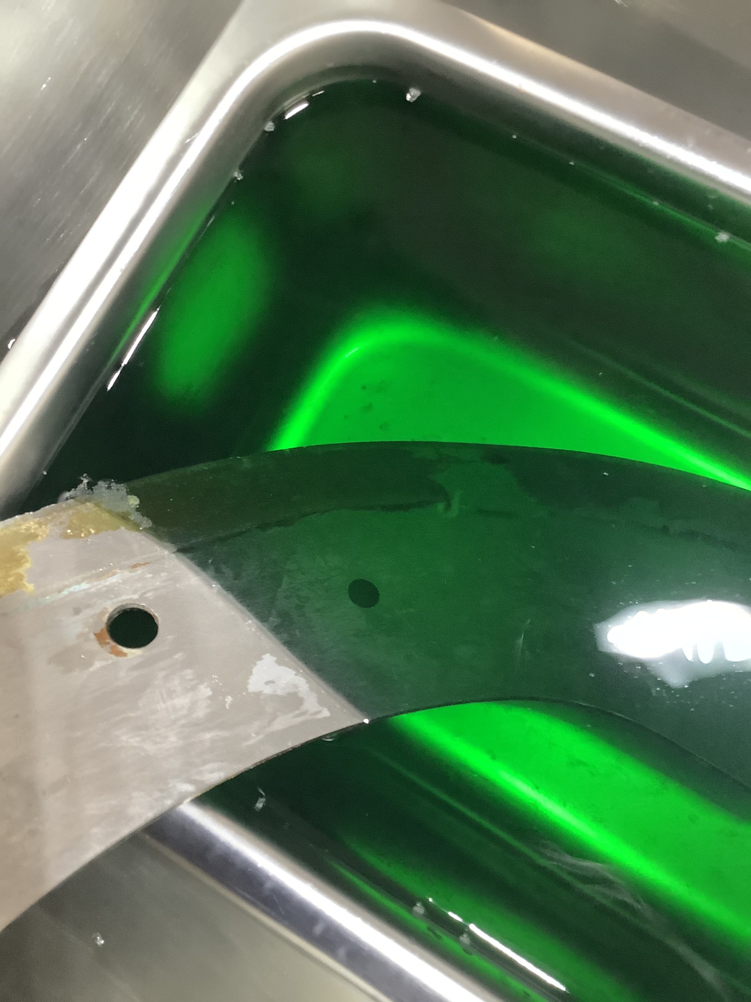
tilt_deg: -77.5
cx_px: 376
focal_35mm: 31
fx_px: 897
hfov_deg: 45.4
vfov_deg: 58.4
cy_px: 501
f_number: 2.4
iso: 400
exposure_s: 1/25
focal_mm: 3.3
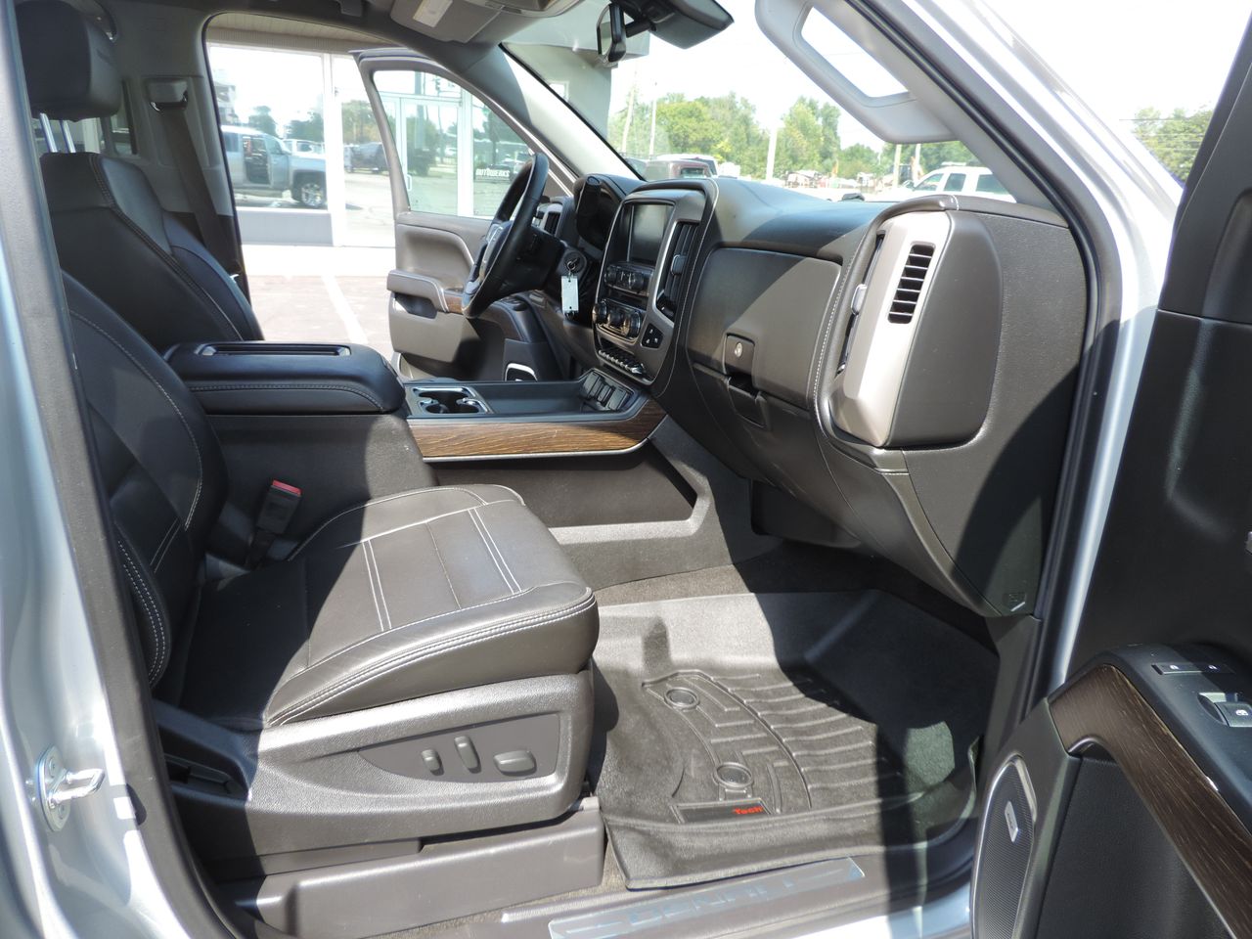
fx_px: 868
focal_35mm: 24
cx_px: 626
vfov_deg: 56.8
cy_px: 470
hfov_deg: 71.6
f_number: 3
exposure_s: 1/160
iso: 80
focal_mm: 4.3
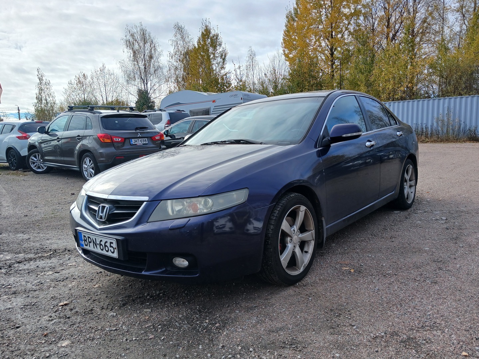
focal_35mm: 27
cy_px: 180
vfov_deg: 51.4
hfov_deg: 65.3
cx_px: 240
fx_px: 374
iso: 20
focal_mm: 3.98
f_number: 1.8
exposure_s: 1/326
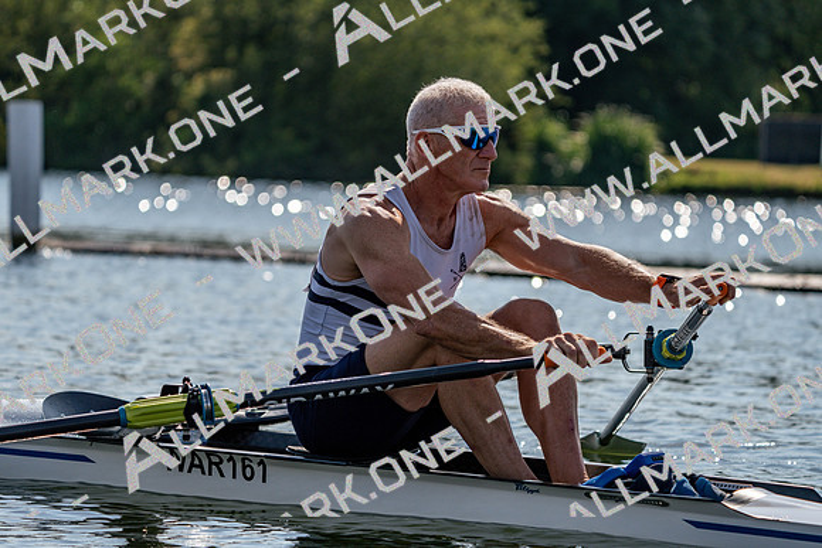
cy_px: 274
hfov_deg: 10.3
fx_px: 4568
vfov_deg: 6.9
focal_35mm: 200
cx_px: 411
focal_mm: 200
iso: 125
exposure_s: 1/1600
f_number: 5.6
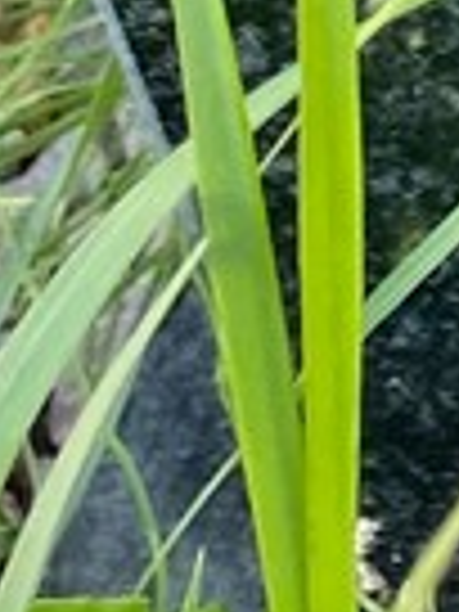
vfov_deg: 6.4
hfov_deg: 4.9
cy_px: -1395
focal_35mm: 276
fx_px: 4880
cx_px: 1706
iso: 32
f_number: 1.8
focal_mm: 4.25
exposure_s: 1/151
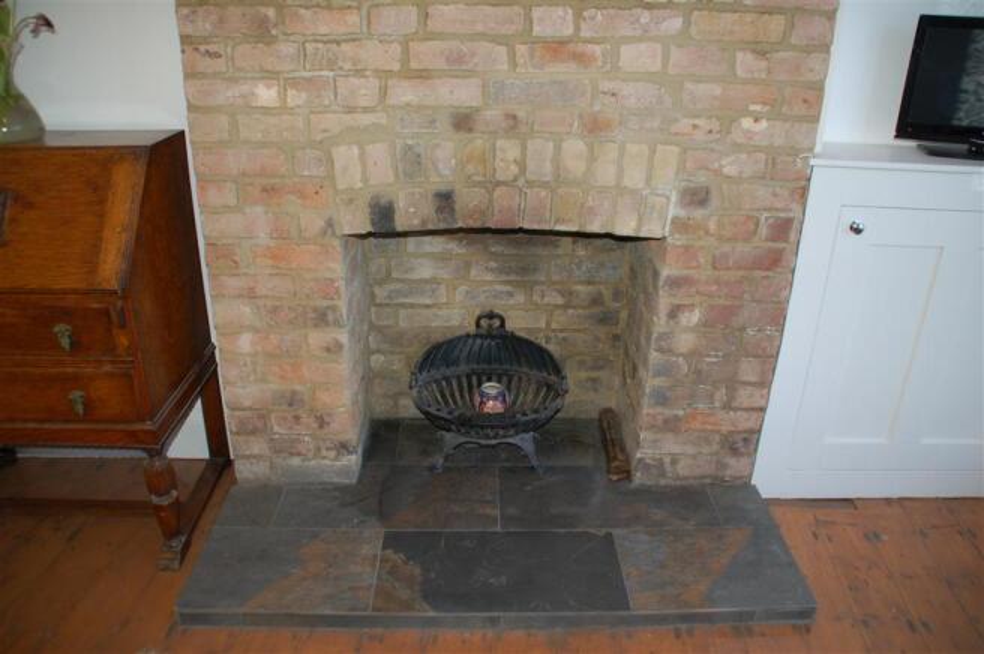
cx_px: 492
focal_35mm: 27
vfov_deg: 47.8
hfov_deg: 67.4
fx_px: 737
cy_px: 327
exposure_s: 1/60
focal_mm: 18
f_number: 3.5
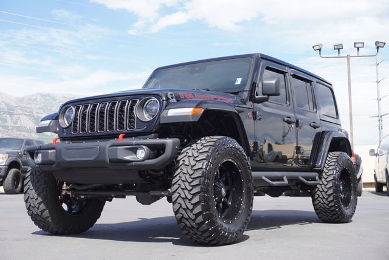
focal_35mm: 50
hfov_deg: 39.9
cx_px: 194
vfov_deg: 27.3
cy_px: 130
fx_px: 535
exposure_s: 1/125
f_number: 8
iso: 100
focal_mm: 33
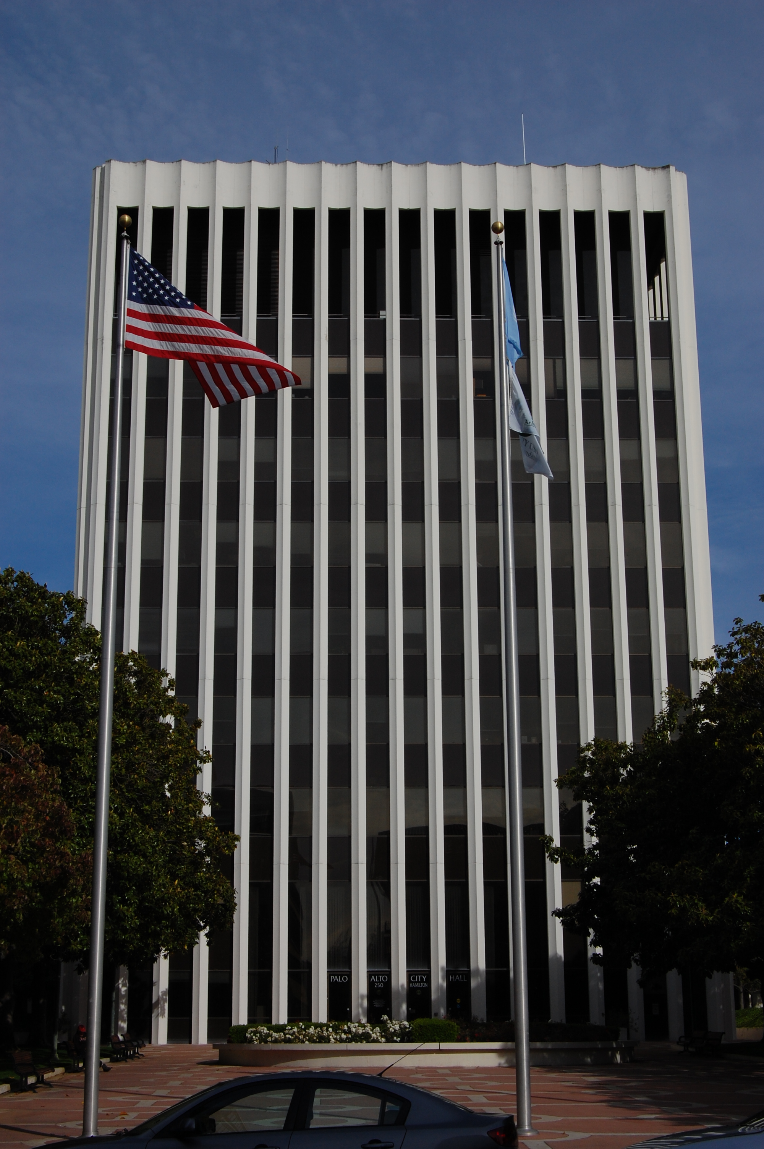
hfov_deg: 25.7
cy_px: 574
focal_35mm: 52
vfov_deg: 37.9
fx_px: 1674
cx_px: 382
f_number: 16
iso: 200
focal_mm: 35
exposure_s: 1/320
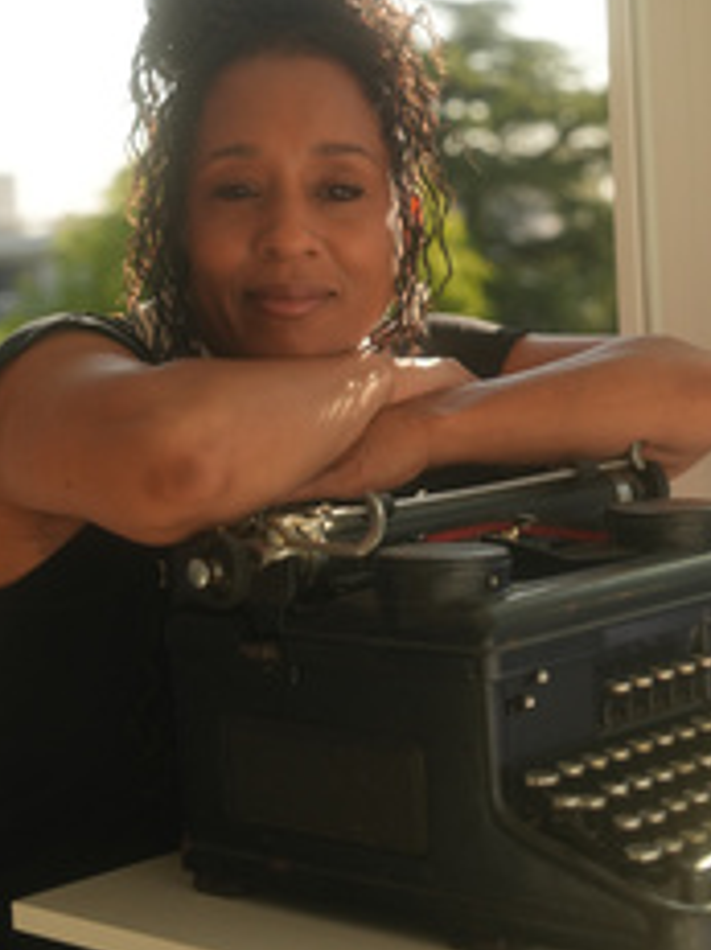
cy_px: 230
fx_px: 2193
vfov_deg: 24.1
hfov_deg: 18.3
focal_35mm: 80
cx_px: 493
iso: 800
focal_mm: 50
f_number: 4
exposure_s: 1/200
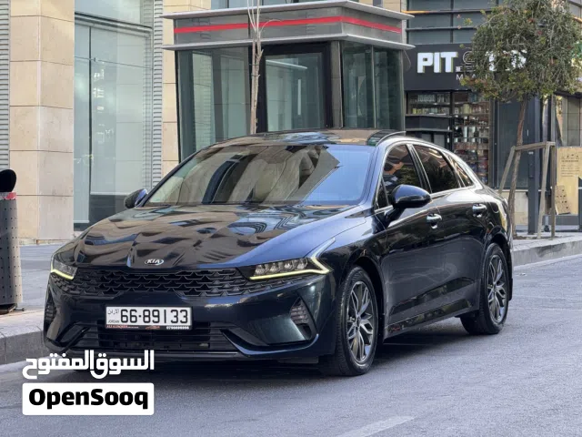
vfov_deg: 12.3
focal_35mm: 120
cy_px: 218
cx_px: 291
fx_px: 2018
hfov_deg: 16.4
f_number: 2.8
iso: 64
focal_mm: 15.66
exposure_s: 1/99
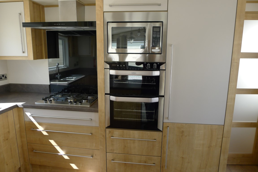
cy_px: 86
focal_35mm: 24
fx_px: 172
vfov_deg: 53.2
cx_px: 129
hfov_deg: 73.7
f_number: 2
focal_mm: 5.1
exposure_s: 1/125
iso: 80
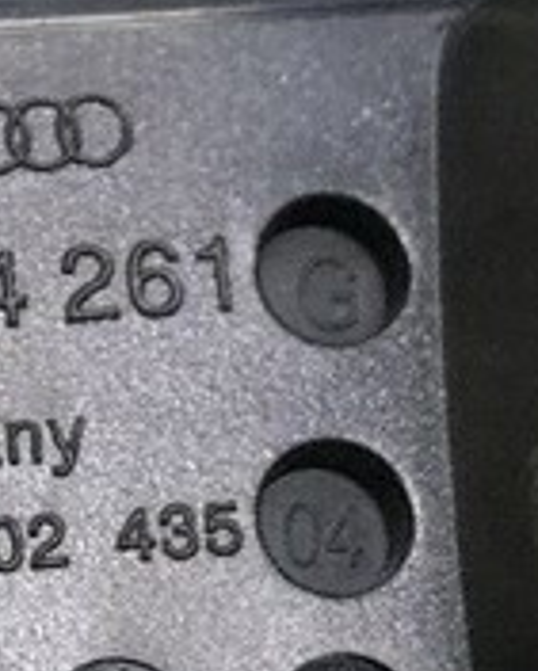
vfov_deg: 12.1
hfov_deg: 9.5
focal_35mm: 159
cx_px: -168
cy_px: 400
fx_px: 3162
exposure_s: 1/33
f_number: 1.8
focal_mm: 4
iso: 32
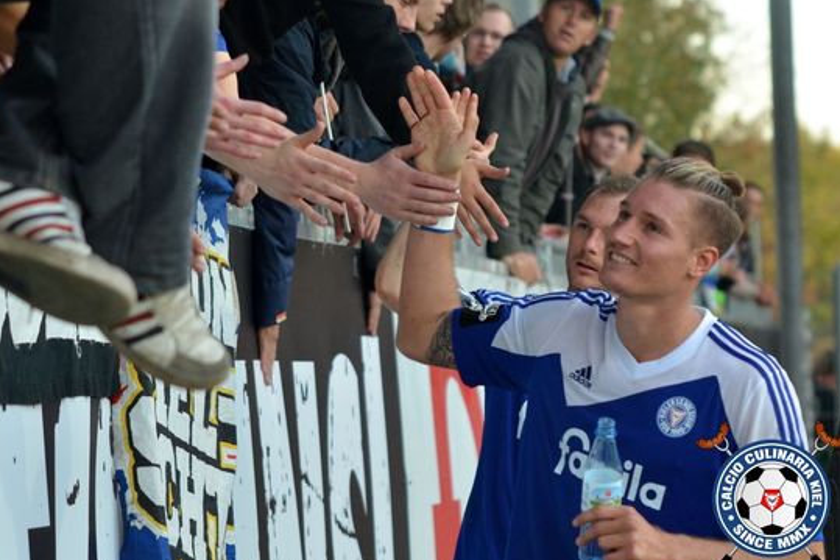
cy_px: 293
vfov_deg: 12.3
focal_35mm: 111
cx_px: 432
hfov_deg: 18.4
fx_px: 2589
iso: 800
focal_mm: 70
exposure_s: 1/800
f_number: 2.8
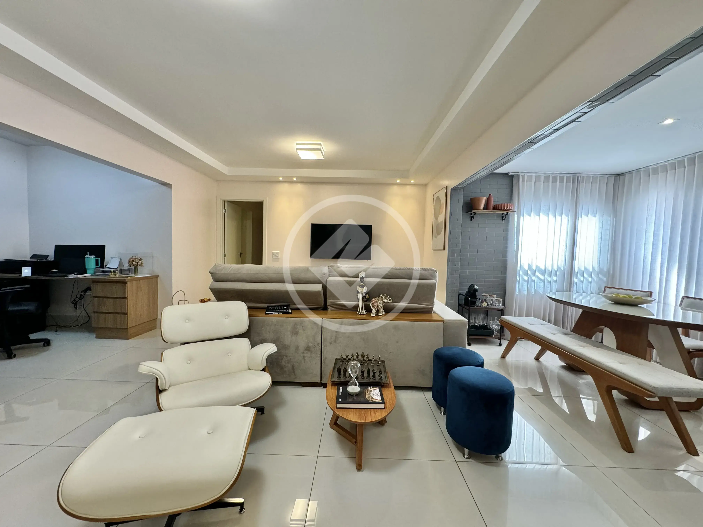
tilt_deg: -4.2
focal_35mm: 14
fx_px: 284
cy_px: 264
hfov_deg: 102.1
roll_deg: -1.1
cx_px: 352
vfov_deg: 85.7
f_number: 2.2
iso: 250
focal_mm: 2.22
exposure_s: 1/60
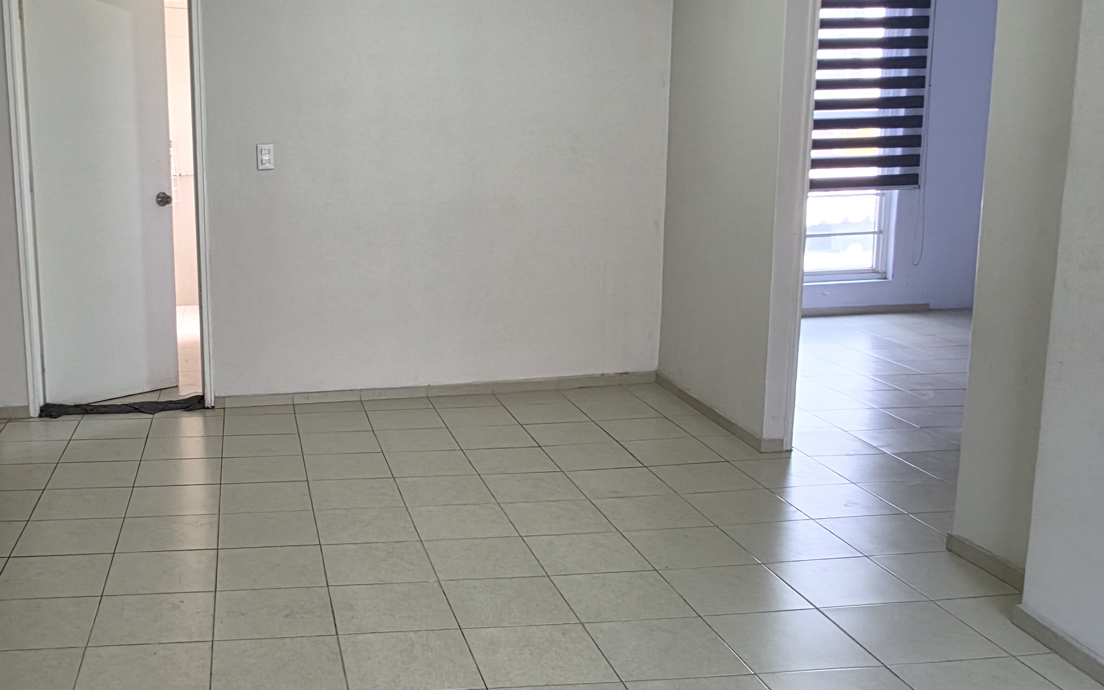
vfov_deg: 36.3
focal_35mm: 35
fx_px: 1053
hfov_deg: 53.8
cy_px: 339
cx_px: 335
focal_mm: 2.2
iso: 125
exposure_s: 1/120
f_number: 1.9
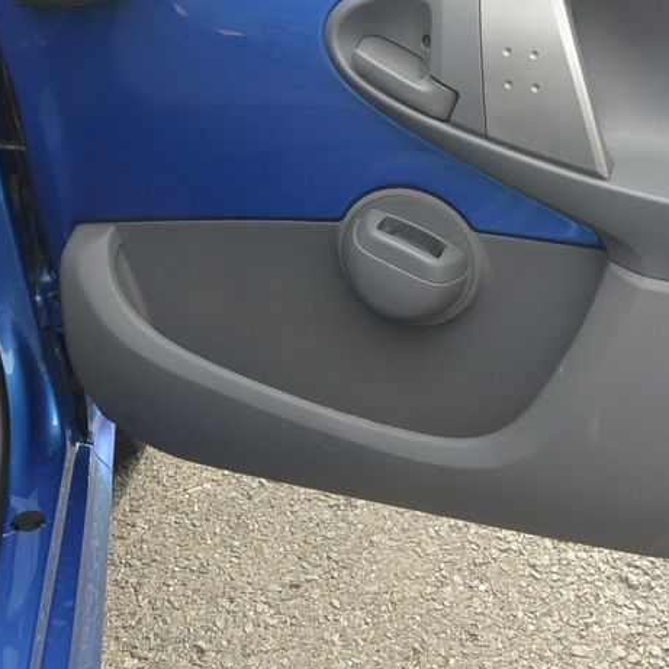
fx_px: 1115
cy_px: 217
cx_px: 595
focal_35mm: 51
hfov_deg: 31.9
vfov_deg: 33.1
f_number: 3.5
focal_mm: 10
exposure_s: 1/400
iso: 160
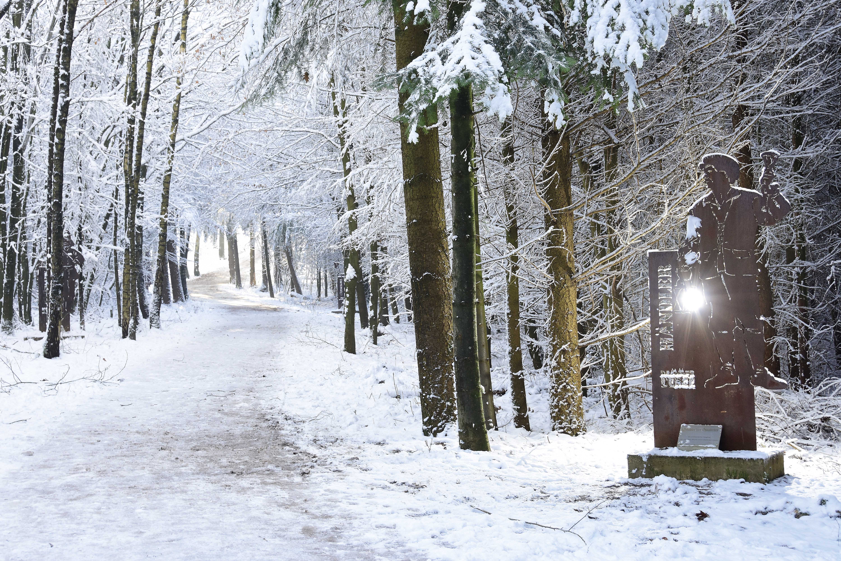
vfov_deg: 19.7
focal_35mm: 69
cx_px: 420
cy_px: 280
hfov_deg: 29.2
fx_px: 1612
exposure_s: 1/30
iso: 400
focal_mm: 46
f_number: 9
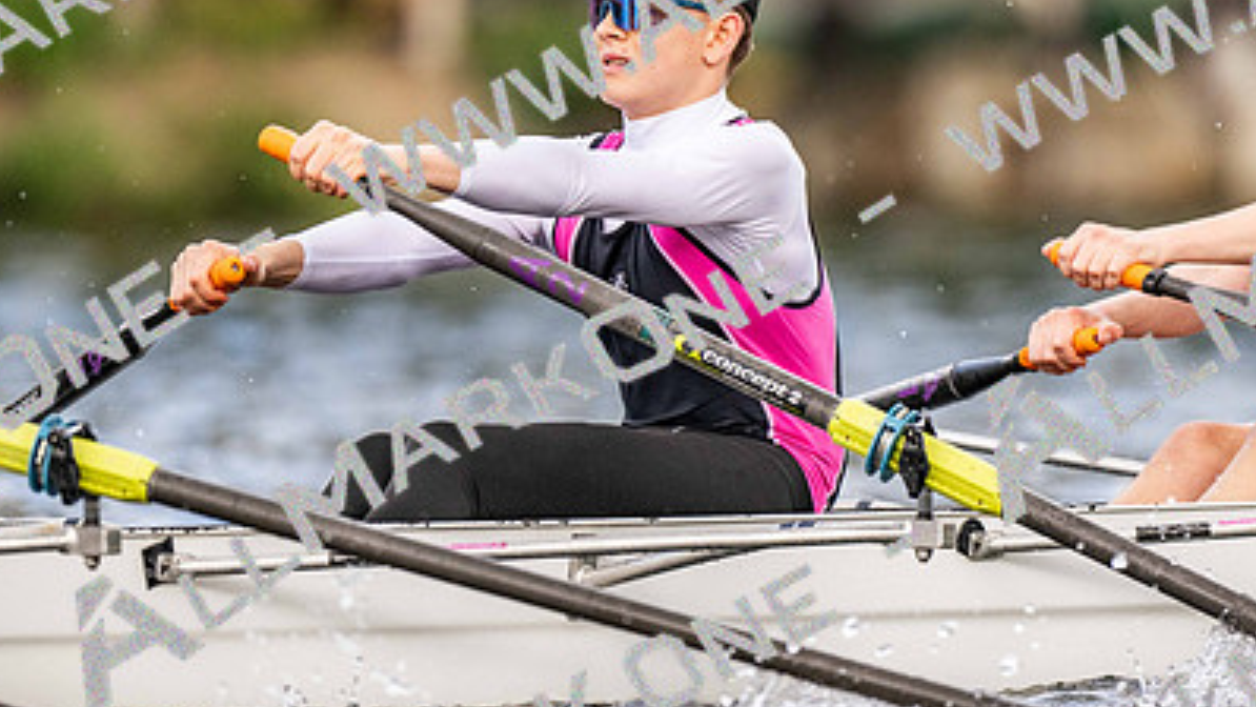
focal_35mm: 916
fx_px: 30511
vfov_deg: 1.3
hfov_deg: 2.4
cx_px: 716
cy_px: 226
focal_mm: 600
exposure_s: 1/2500
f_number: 4
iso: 900
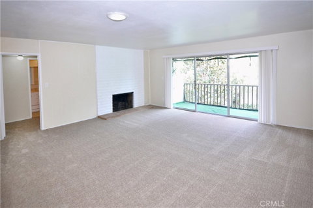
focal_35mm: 16
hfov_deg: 95.0
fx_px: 143
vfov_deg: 71.9
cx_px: 156
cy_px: 104
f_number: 4
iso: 400
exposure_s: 1/60
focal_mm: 11
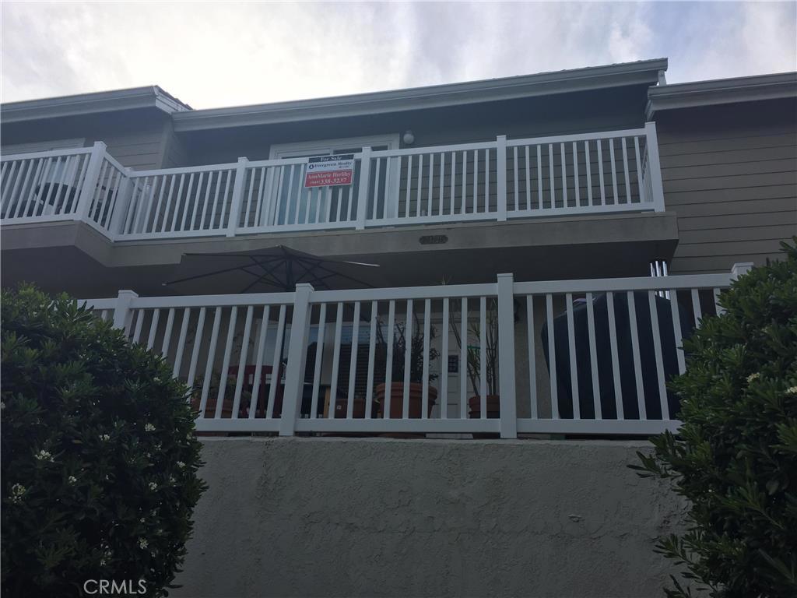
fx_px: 668
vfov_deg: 48.2
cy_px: 299
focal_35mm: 29
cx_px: 398
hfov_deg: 61.7
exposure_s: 1/1799
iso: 32
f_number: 2.2
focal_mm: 4.15
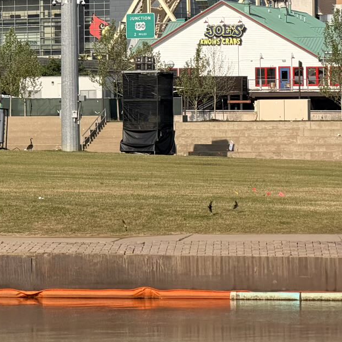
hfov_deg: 6.0
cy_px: -39
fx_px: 3230
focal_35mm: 289
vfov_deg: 6.0
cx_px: -216
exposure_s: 1/742
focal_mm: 16.89
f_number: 2.8
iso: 20
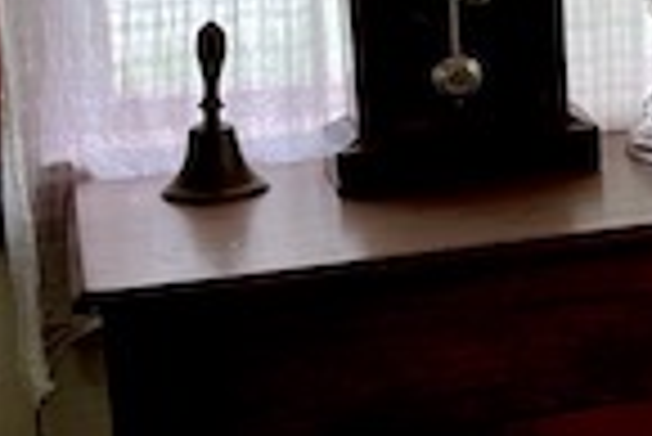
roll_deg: -1.6
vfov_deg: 12.2
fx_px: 2030
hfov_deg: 15.7
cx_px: 1160
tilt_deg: -13.0
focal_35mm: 112
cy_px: 103
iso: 125
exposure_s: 1/121
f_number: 1.6
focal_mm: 5.1
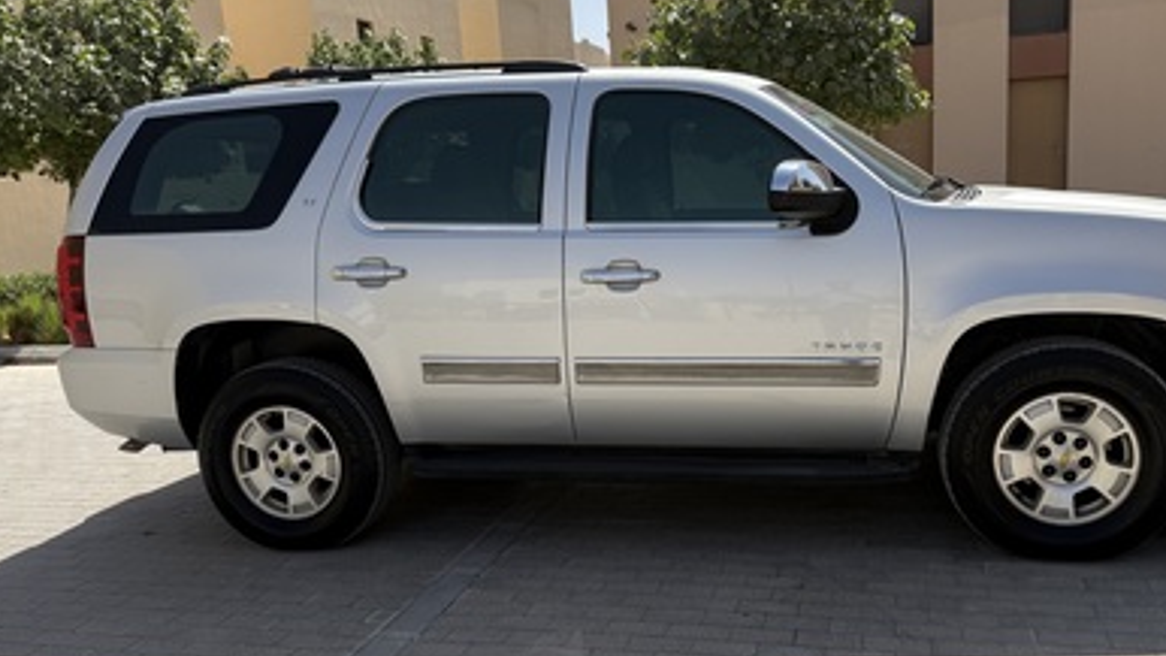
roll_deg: +3.4
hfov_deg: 62.3
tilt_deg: -10.9
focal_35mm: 31
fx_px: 958
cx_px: 669
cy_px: 367
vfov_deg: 37.7
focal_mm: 6.76
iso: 80
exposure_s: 1/4673
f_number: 1.78
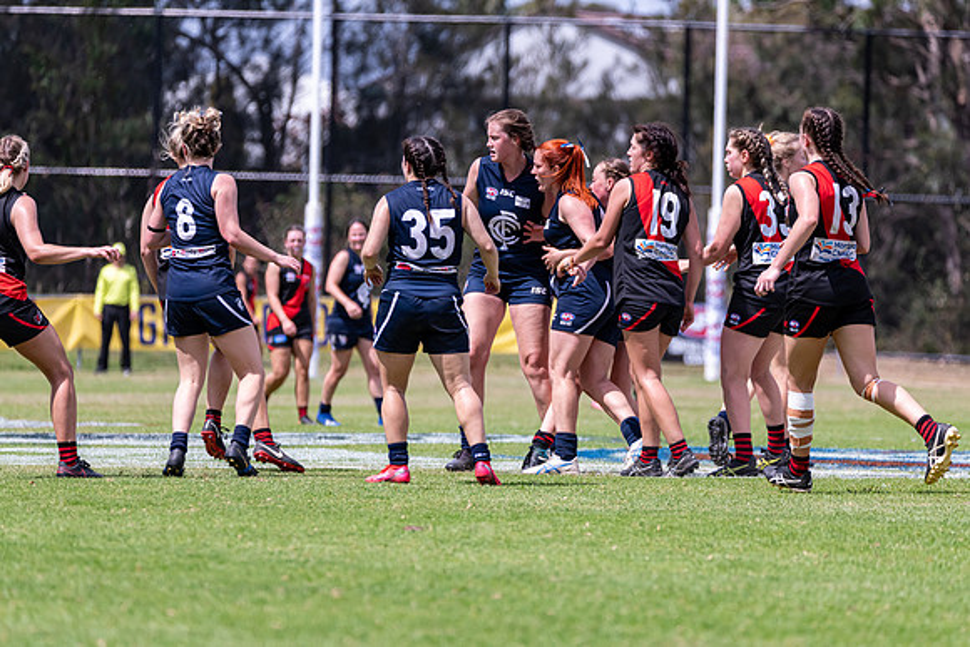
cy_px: 324
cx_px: 485
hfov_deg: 5.9
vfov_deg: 3.9
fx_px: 9432
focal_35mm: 350
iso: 800
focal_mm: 350
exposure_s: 1/2500
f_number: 6.3
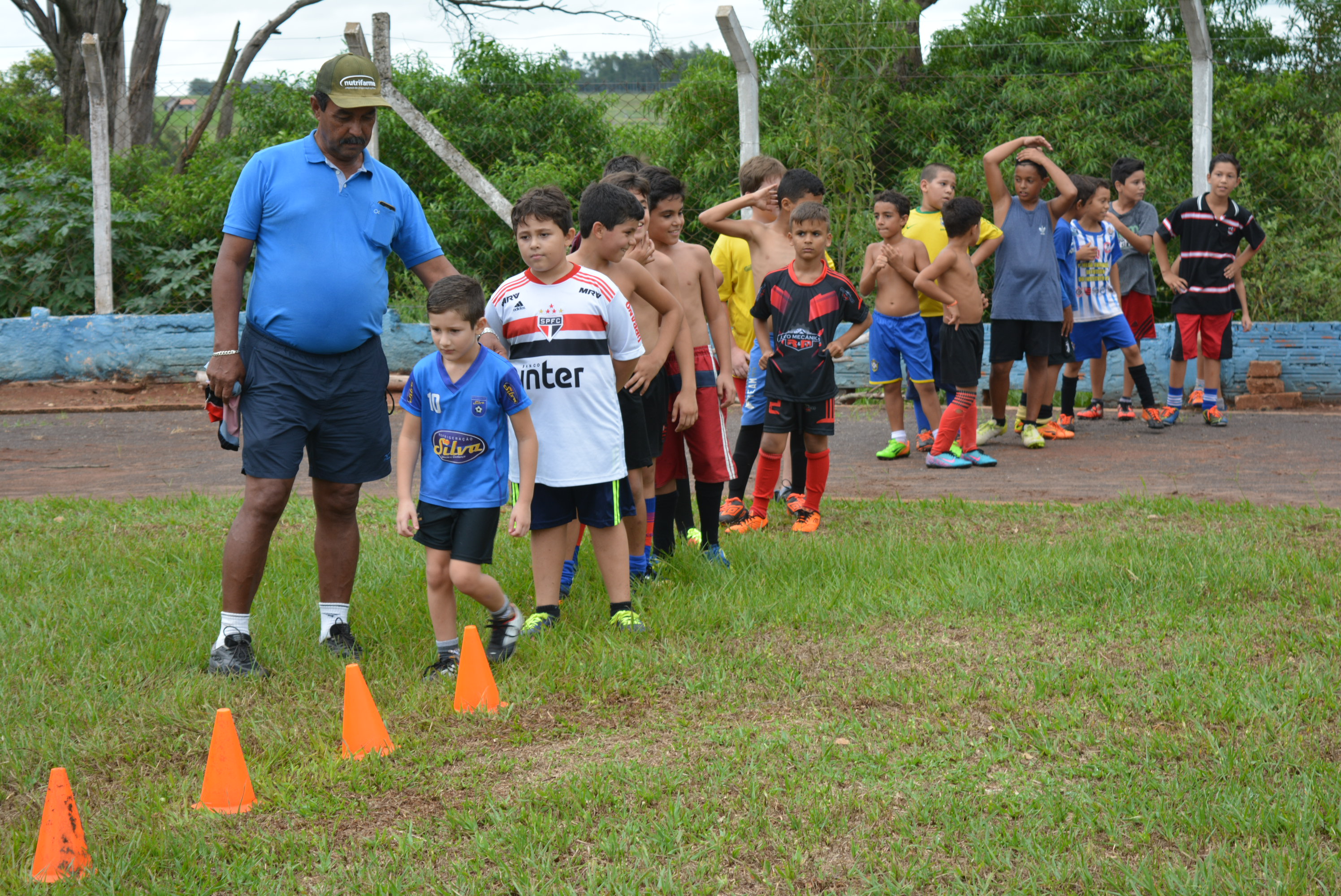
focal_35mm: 82
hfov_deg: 24.6
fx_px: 3075
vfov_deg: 16.6
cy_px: 448
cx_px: 670
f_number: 6.3
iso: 200
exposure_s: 1/160
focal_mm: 55
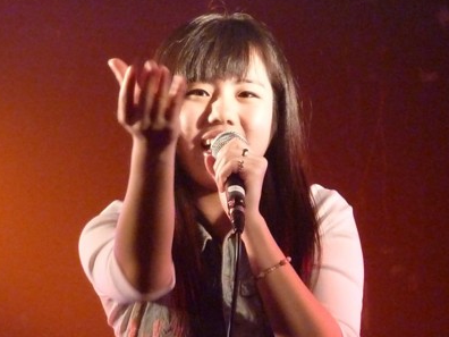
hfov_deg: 5.8
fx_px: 4423
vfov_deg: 4.4
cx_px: 205
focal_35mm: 341
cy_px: 184
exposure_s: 1/60
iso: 3200
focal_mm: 49.2
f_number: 4.9
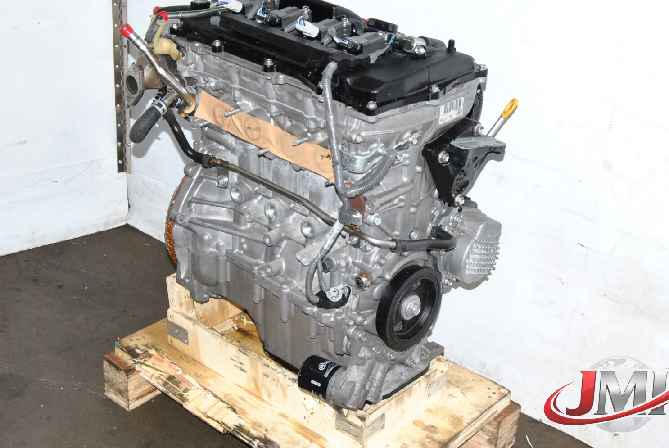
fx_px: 1052
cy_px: 207
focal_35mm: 57
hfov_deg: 35.3
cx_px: 353
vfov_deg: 24.0
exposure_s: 1/200
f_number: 10
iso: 800
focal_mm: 35
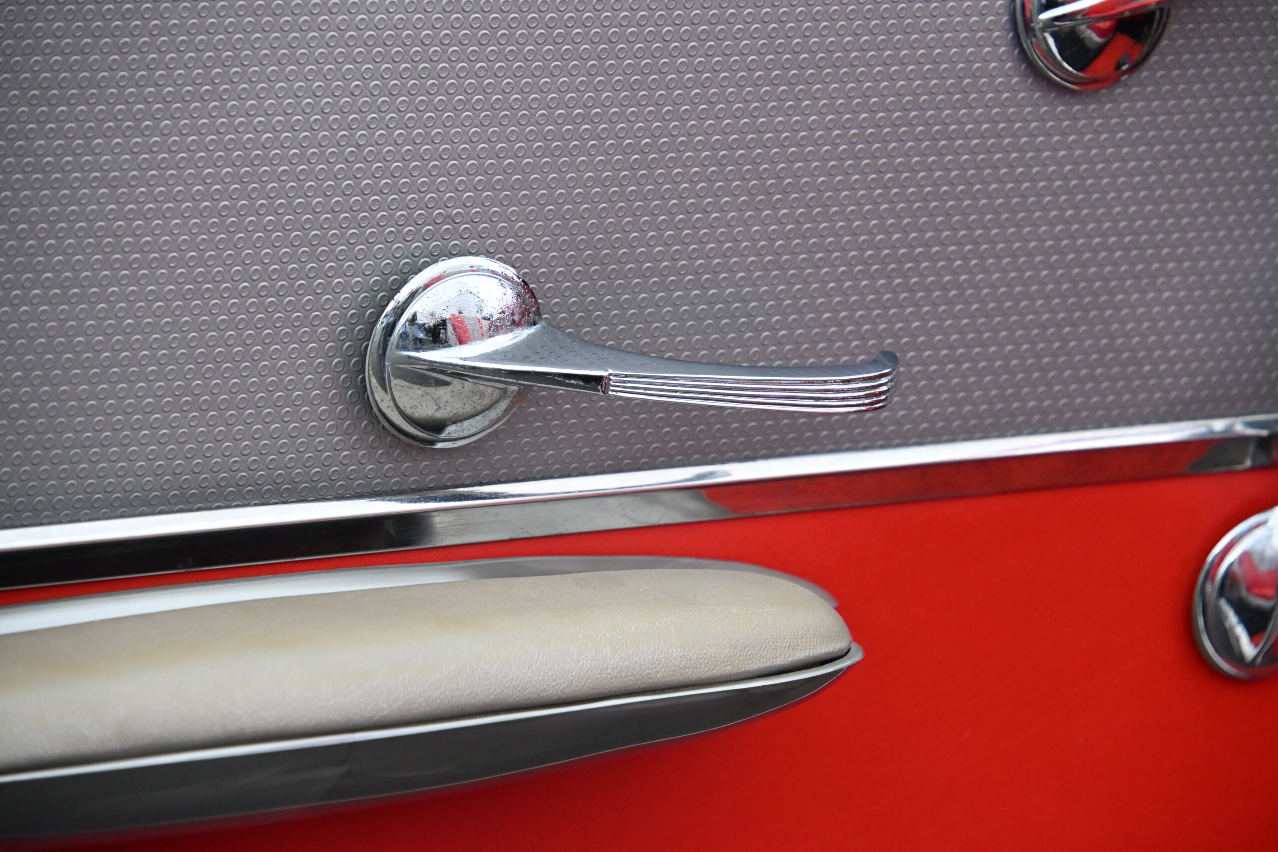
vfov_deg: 6.8
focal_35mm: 202
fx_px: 7189
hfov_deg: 10.2
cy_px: 426
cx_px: 639
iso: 1400
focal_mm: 135
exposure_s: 1/125
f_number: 5.6
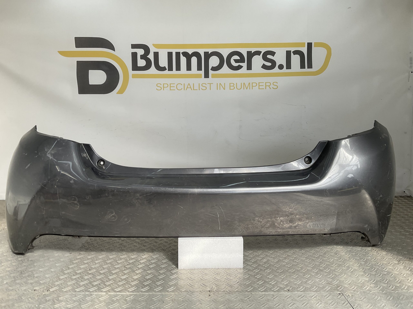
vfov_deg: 48.2
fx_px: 346
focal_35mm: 29
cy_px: 154
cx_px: 206
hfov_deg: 61.7
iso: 16
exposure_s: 1/524
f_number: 1.8
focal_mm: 3
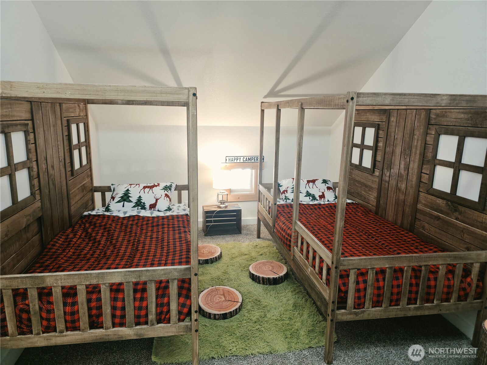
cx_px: 244
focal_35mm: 23
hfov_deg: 73.9
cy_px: 182
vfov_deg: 58.9
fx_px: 324
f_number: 1.7
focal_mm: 6.3
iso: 250
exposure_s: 1/60.2
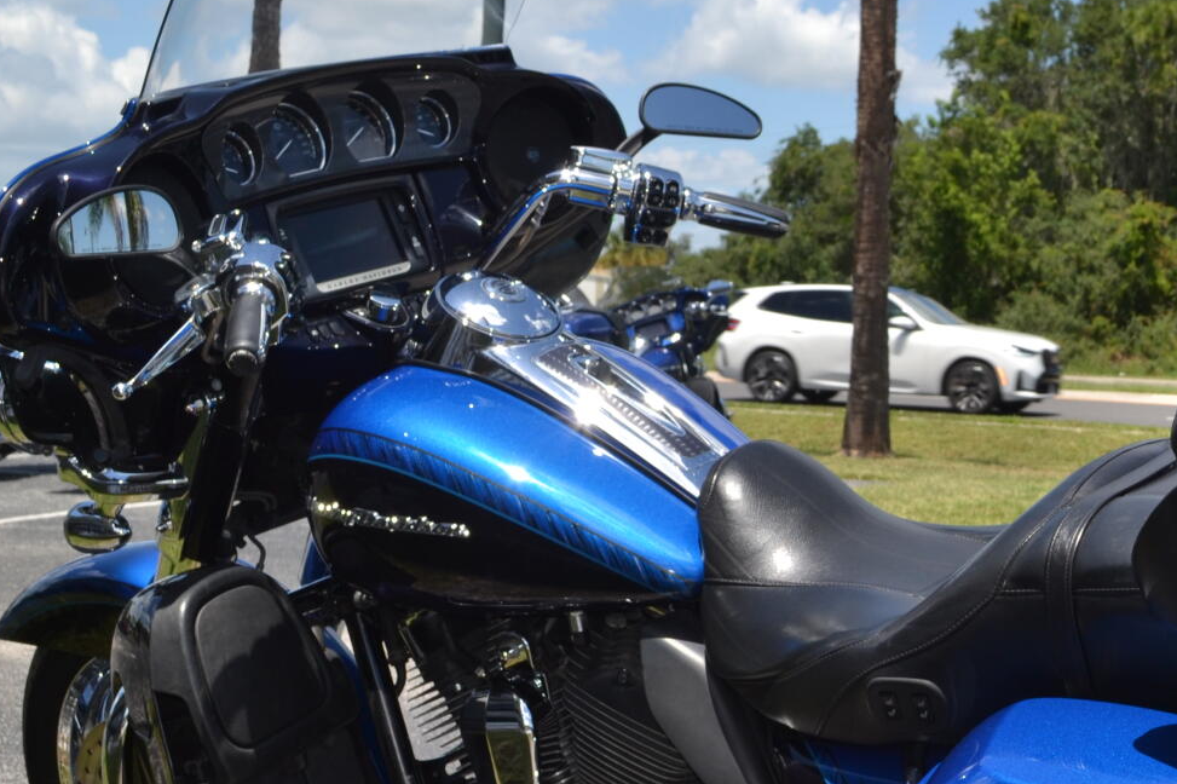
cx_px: 1081
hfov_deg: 26.4
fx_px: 2418
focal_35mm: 74
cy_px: 682
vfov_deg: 18.2
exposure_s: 1/200
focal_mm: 24
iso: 100
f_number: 9
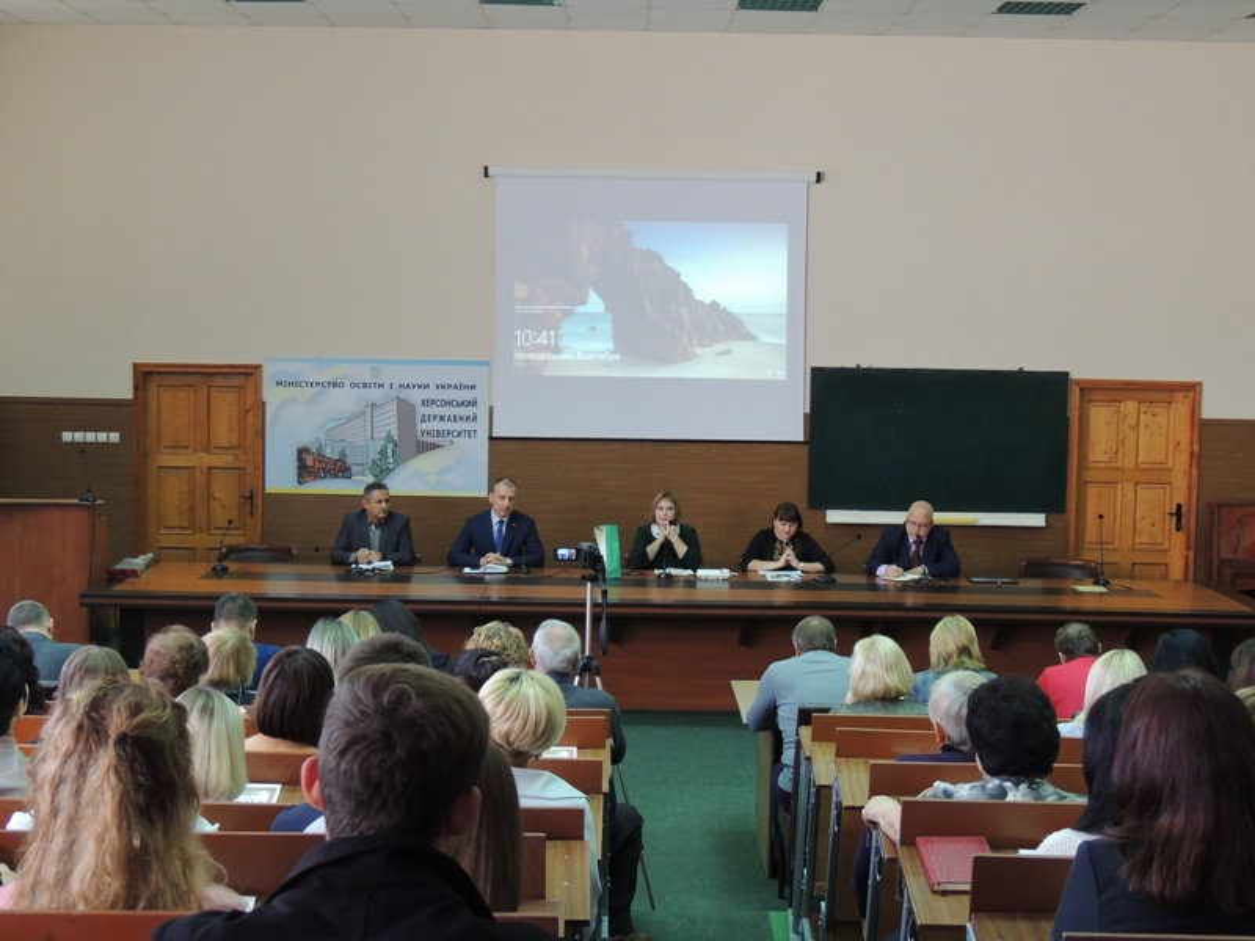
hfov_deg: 38.2
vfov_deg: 29.1
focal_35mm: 50
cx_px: 628
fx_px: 1813
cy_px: 470
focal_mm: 8.9
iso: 400
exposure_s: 1/25
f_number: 3.6
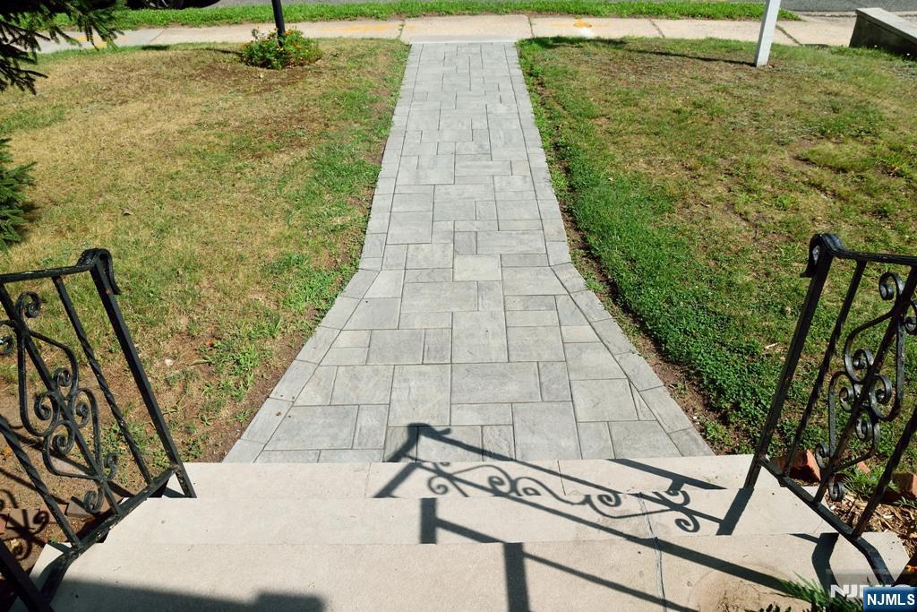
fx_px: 688
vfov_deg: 47.9
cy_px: 306
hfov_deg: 67.4
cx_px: 458
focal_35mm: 27
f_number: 10
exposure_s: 1/400
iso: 200
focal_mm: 18
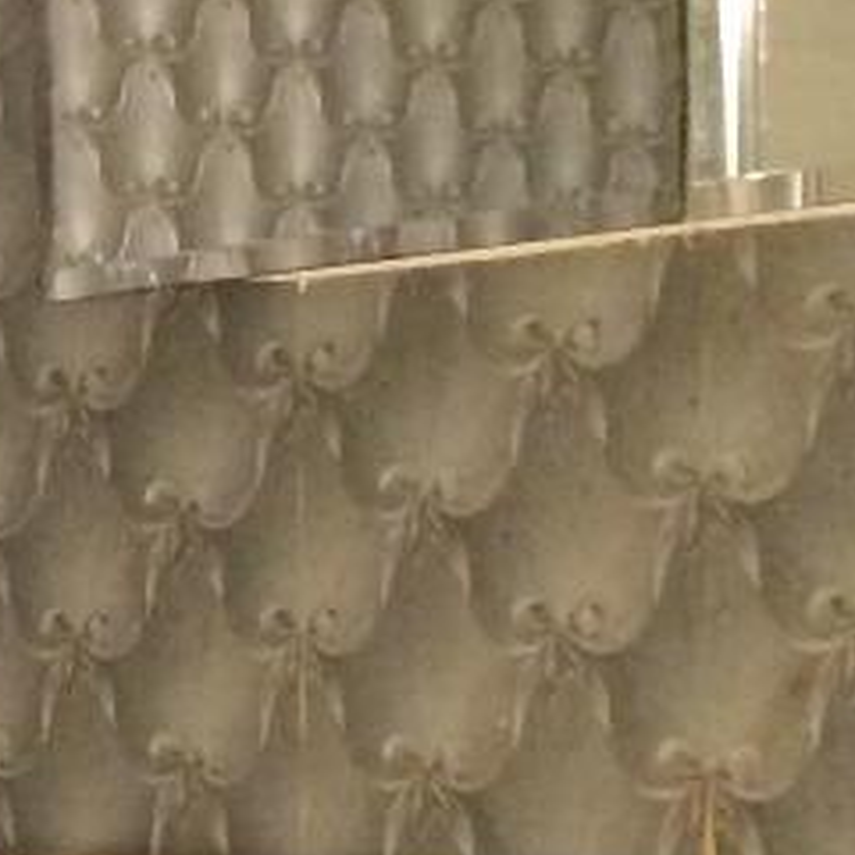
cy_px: 652
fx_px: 4303
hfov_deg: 9.6
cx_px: -1421
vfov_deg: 11.3
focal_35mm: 154
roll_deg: -1.4
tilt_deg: -1.1
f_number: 2.2
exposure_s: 1/30
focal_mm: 4.15
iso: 160
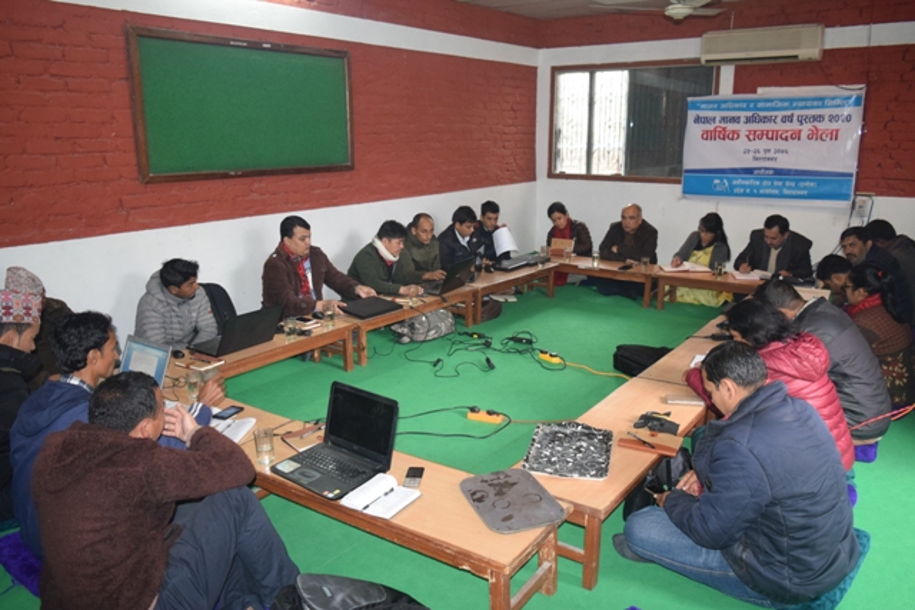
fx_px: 686
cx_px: 458
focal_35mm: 27
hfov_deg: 67.4
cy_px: 305
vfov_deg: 48.0
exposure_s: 1/60
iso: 1800
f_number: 3.5
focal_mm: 18
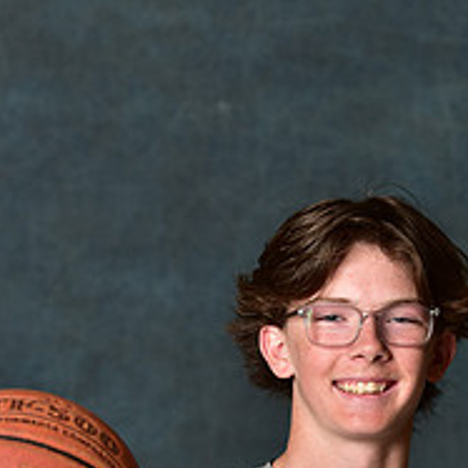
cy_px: 563
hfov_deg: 5.1
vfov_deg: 5.1
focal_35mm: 343
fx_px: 5246
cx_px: 297
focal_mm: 130
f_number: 4.5
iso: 200
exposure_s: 1/200
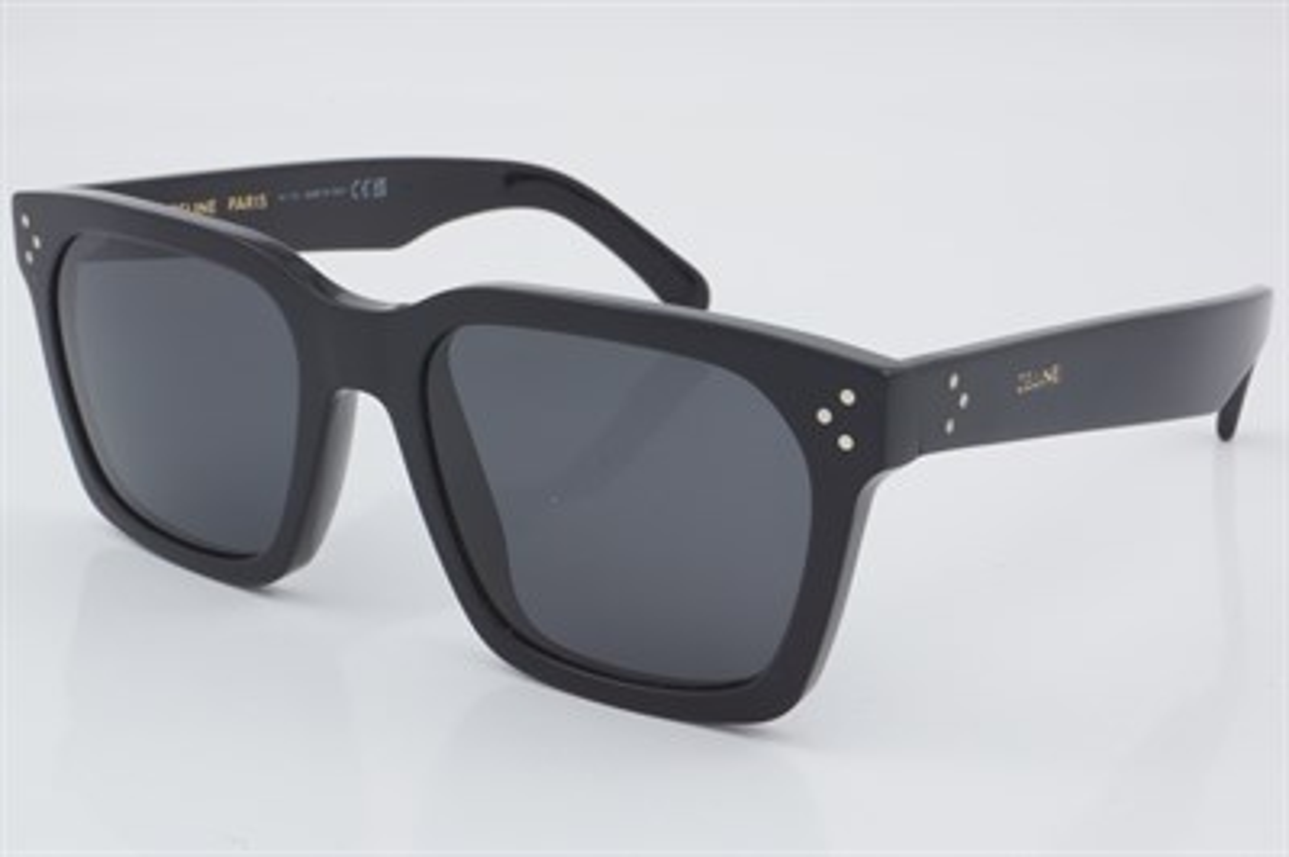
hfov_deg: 27.0
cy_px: 428
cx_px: 644
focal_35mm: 75
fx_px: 2683
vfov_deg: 18.2
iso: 100
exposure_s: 1/3
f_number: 32
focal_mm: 50
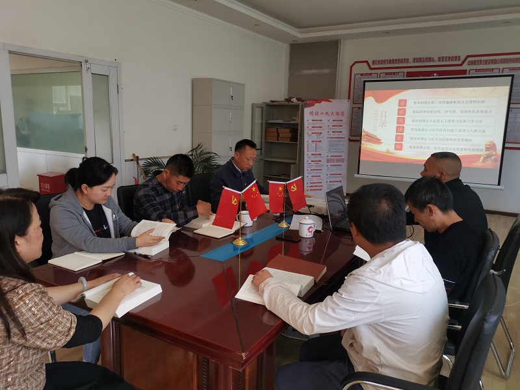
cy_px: 195
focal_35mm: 27
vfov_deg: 51.4
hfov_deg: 65.3
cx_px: 260
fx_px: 406
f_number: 1.8
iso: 80
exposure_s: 1/100
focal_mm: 5.58
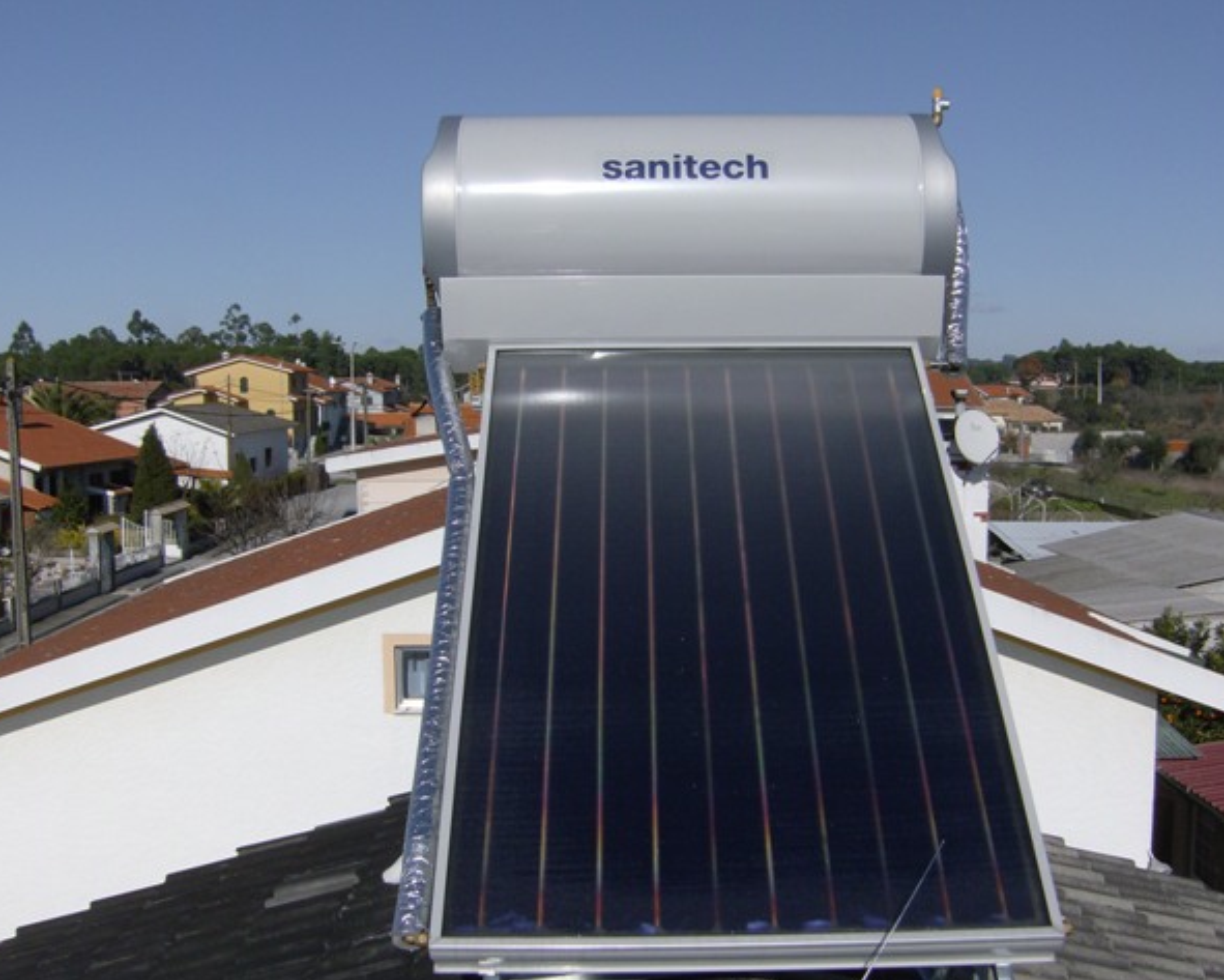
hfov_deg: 47.9
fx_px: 1377
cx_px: 630
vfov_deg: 39.2
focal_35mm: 38
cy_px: 495
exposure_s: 1/2000
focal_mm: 6
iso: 100
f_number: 4.7
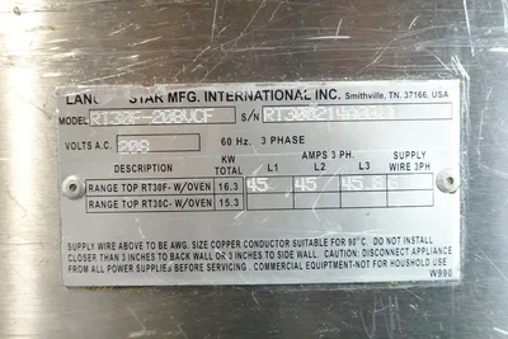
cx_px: 254
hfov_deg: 48.4
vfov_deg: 33.4
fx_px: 565
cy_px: 170
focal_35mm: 40
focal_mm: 14.99
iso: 2500
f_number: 4
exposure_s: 1/40
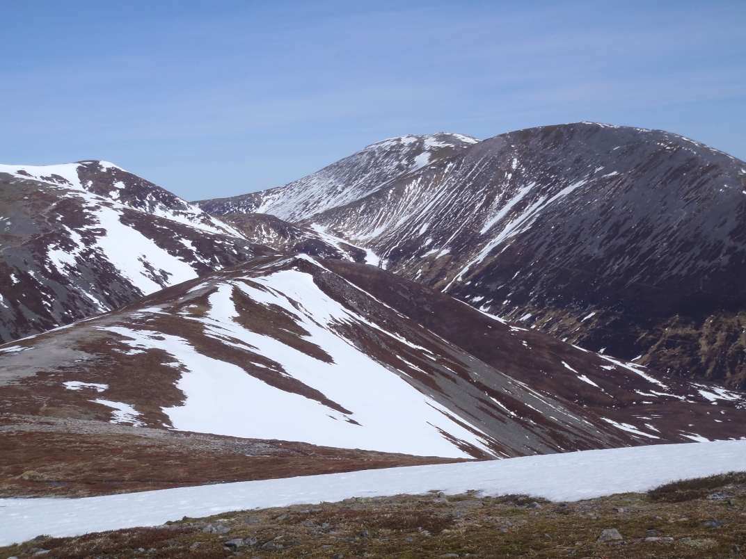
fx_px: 1228
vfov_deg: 25.7
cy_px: 280
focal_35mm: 57
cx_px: 373
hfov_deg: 33.8
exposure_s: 1/800
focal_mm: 10.34
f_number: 5.6
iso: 80
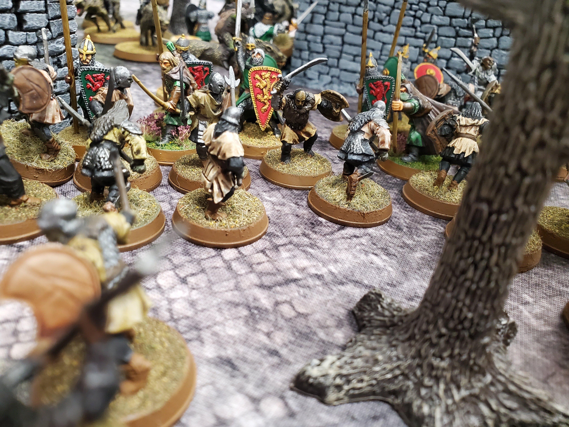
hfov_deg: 67.3
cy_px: 214
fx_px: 427
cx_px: 284
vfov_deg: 53.1
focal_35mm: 26
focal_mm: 4.3
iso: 500
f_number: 2.4
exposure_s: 1/40
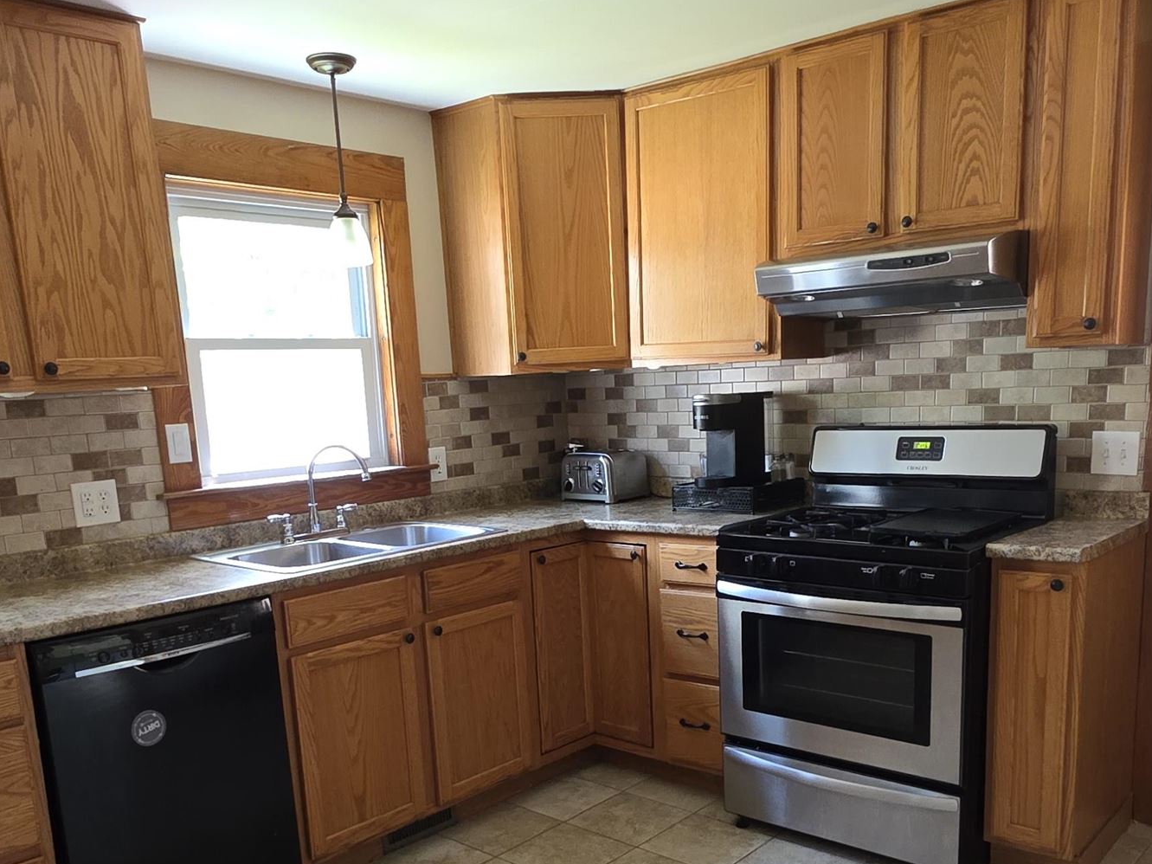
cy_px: 607
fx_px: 998
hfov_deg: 59.9
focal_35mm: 30
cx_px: 608
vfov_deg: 45.7
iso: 320
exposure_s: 1/60
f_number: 1.9
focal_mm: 2.2
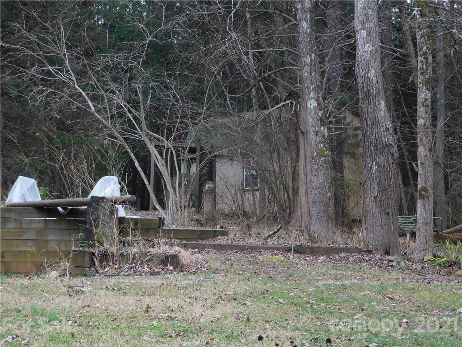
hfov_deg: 19.8
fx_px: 1321
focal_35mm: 99
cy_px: 174
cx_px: 231
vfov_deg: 14.9
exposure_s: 1/60
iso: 320
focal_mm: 17.6
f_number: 4.6
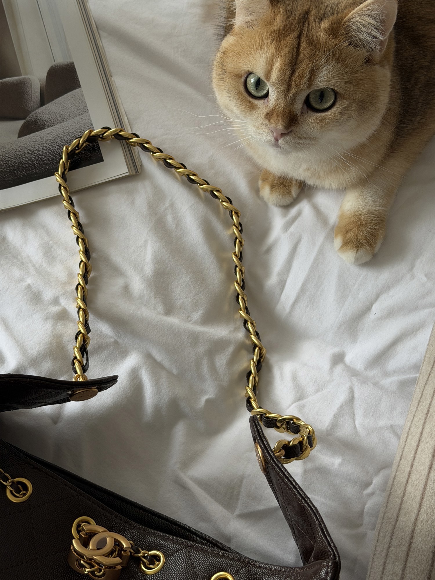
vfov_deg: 39.7
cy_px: 290
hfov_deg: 30.3
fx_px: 804
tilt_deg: -68.6
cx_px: 218
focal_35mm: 48
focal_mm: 6.76
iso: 100
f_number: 1.78
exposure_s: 1/60
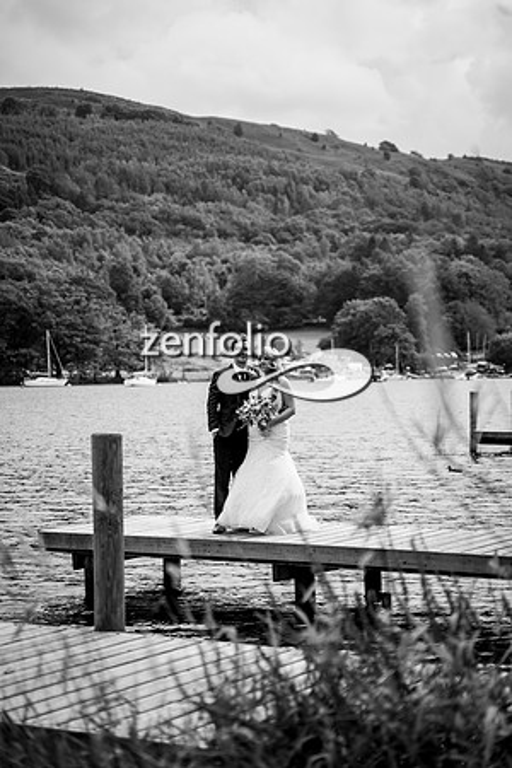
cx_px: 256
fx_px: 1600
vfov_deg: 27.0
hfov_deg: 18.2
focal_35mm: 75
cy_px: 384
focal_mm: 75
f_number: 3.2
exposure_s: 1/2500
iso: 200
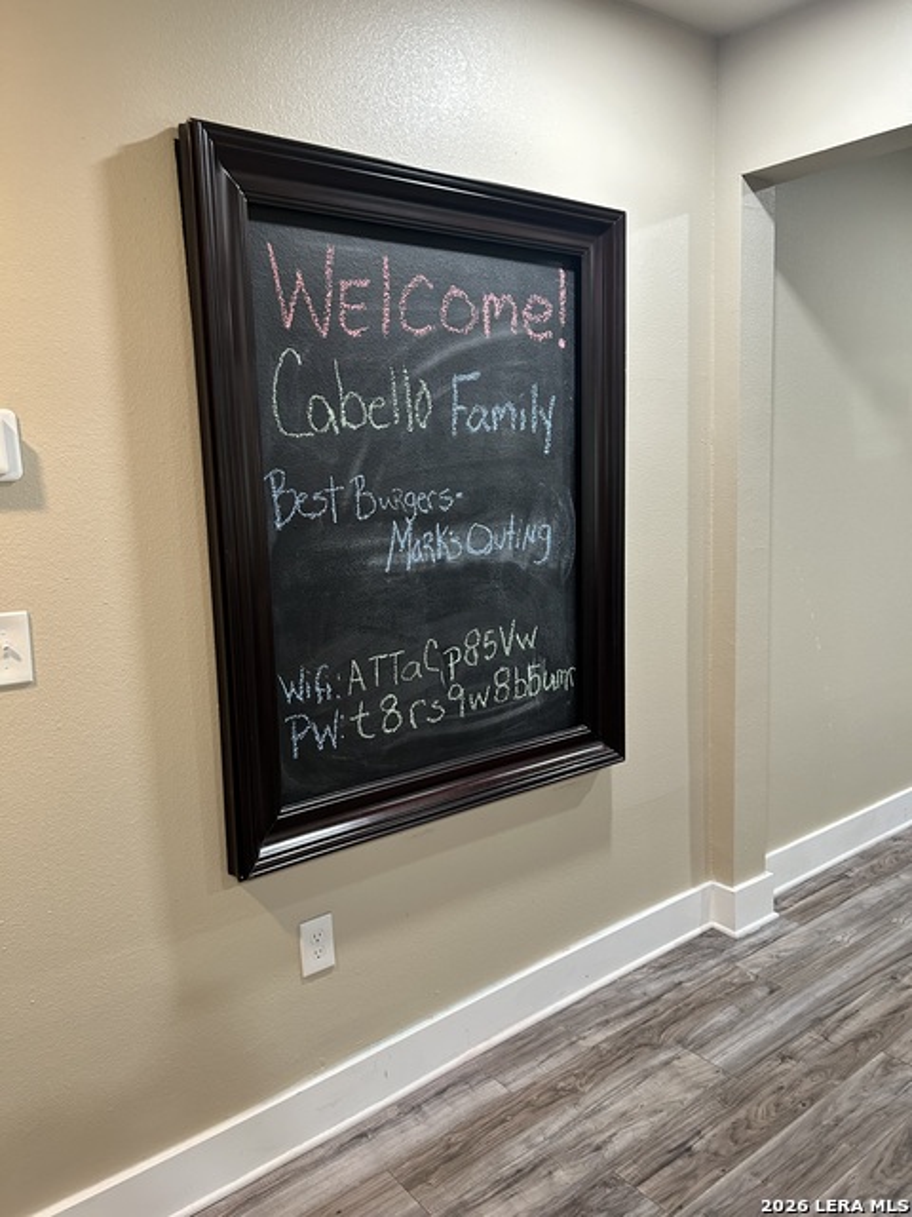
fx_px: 913
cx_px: 456
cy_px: 608
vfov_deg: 67.3
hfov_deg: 53.1
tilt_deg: -8.7
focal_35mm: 26
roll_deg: +0.6
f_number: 1.5
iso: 160
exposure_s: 1/60
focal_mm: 5.7
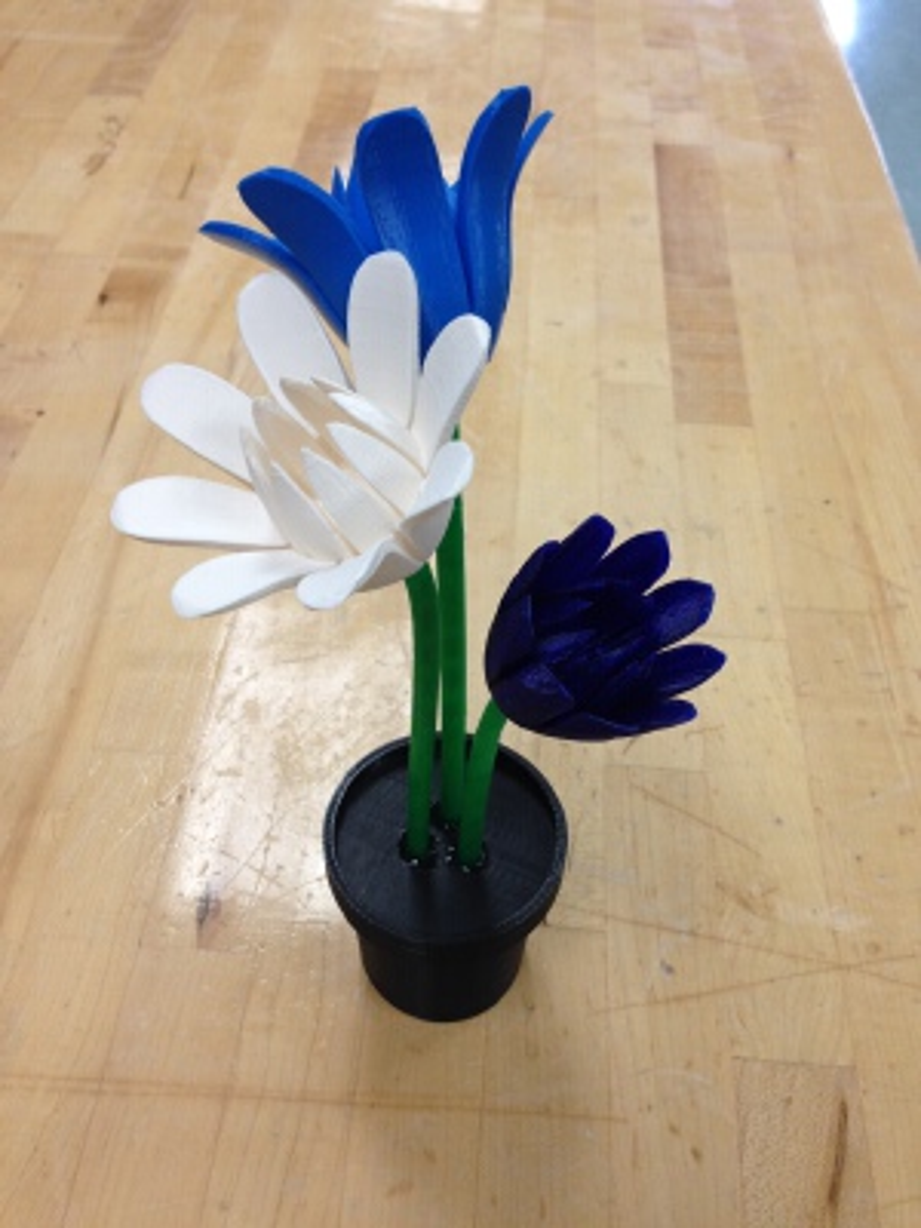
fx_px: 1171
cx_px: 460
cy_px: 614
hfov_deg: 42.9
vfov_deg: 55.4
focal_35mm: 33
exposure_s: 1/60
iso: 64
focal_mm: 4.12
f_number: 2.4
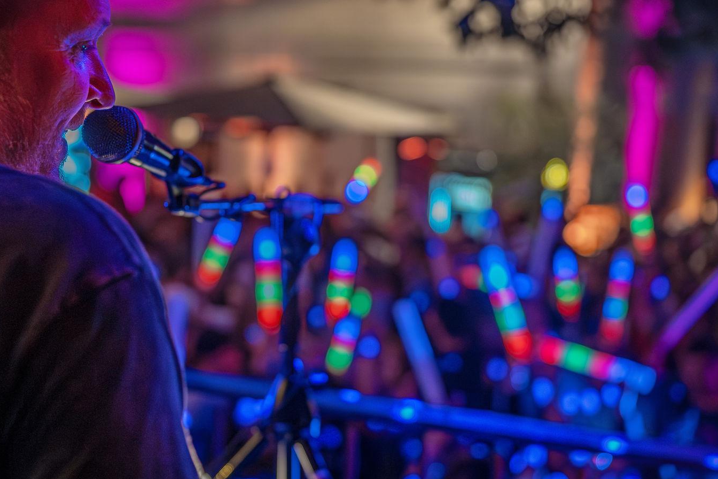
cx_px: 270
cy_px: 205
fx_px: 997
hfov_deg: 39.3
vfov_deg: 27.0
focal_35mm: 50
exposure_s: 1/160
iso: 5000
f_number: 2
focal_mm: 35
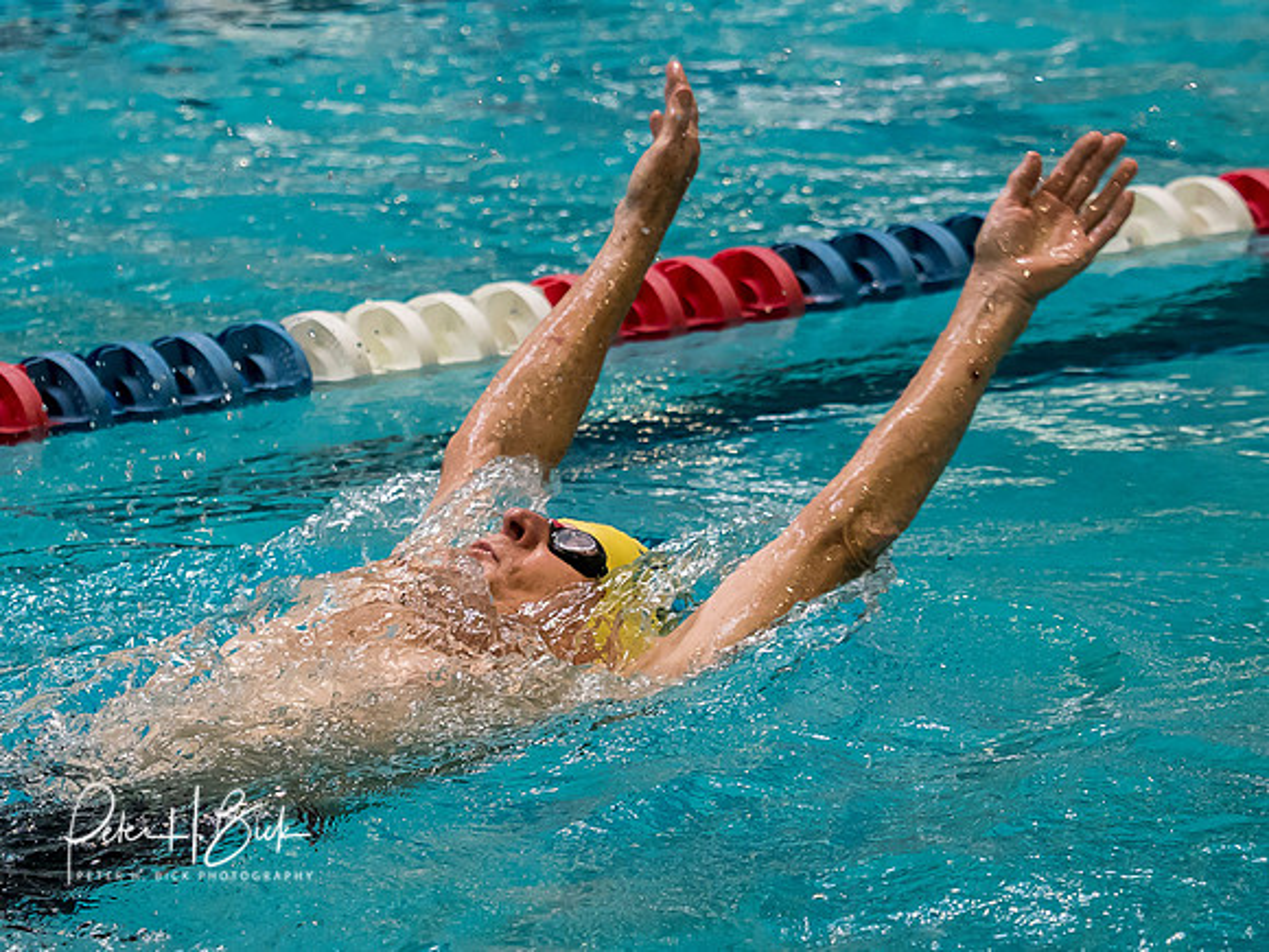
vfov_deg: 5.8
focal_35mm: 255
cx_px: 384
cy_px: 468
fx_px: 9364
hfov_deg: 7.7
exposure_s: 1/640
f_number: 2.8
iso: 1250
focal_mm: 67
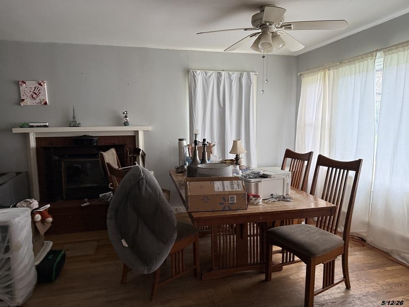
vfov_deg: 56.8
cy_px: 154
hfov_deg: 71.6
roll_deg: +1.4
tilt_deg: -4.0
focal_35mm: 24
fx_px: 284
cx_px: 204
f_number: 1.78
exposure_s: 1/120
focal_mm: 6.76
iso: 320
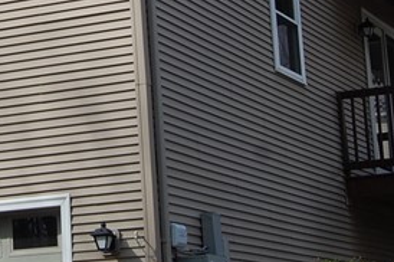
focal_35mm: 143
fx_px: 1563
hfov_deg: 14.1
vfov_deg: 9.5
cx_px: -9
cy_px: -27
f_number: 9
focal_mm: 24
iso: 200
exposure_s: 1/250
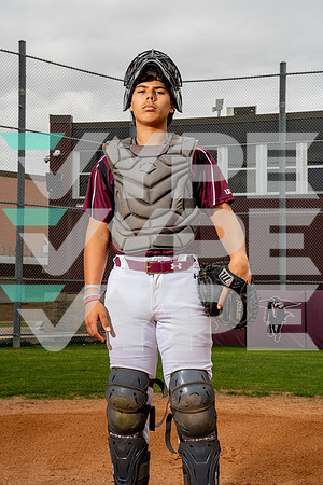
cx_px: 162
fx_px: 686
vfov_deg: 38.9
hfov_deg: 26.5
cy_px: 242
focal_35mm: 51
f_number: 10
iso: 100
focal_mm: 51
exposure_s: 1/250
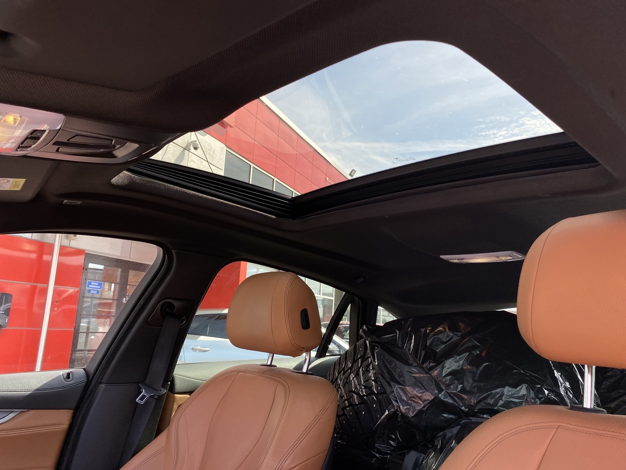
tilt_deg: +11.8
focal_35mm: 26
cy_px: 235
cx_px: 313
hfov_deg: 67.3
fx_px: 470
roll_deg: -2.4
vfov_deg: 53.1
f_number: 1.8
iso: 32
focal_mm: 4.25
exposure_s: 1/296
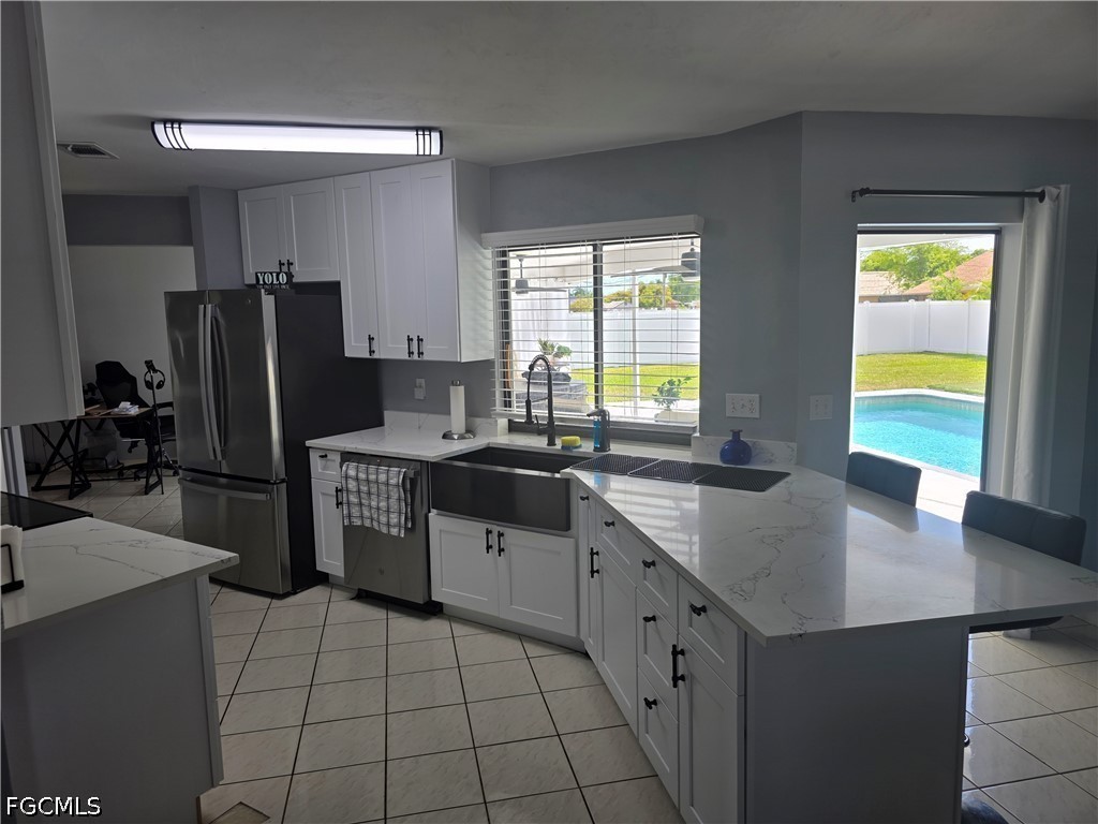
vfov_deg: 58.9
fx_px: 730
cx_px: 549
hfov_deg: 73.9
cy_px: 412
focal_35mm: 23
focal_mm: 6.3
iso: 12
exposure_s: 1/145
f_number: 1.7
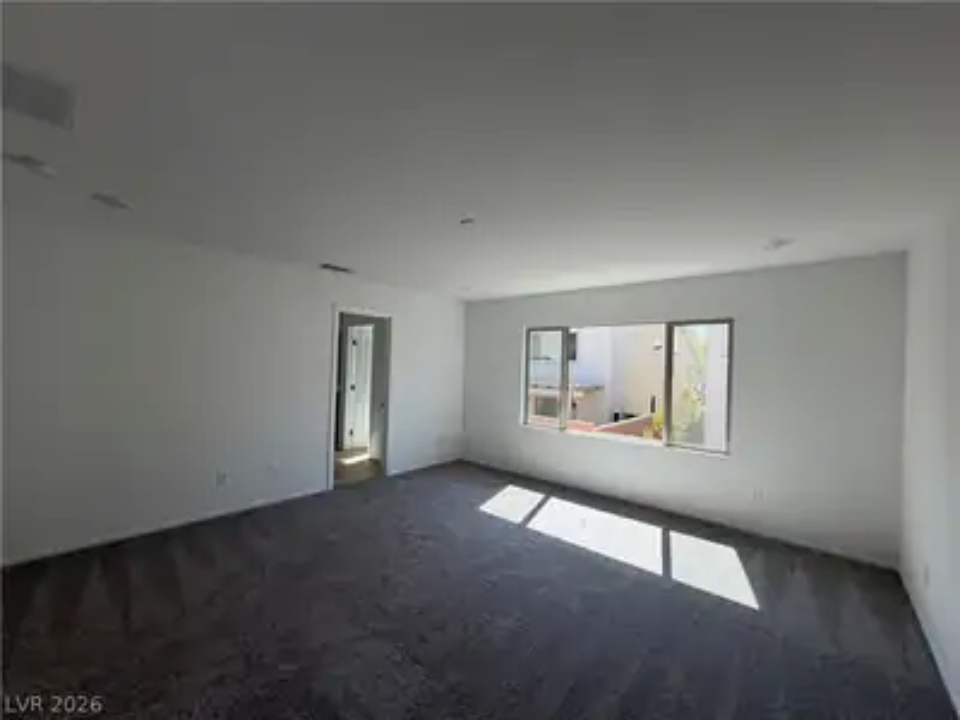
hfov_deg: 102.1
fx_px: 388
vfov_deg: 85.7
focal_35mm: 14
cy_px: 360
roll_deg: -2.5
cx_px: 480
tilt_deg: +0.5
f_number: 2.2
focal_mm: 2.22
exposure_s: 1/138
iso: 40
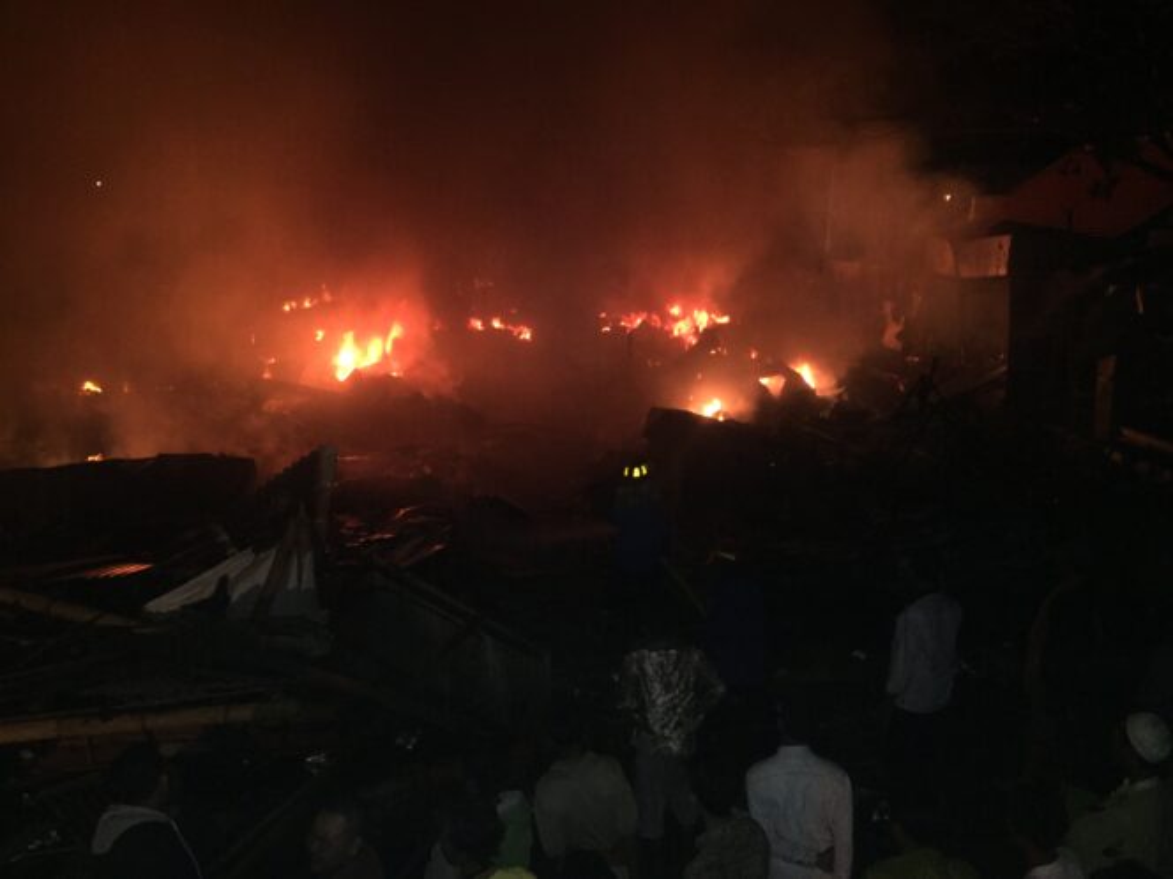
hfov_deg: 61.7
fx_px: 983
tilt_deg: -11.9
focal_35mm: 29
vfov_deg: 48.2
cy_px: 440
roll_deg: +0.7
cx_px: 586
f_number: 2.2
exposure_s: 1/17
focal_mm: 4.15
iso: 250
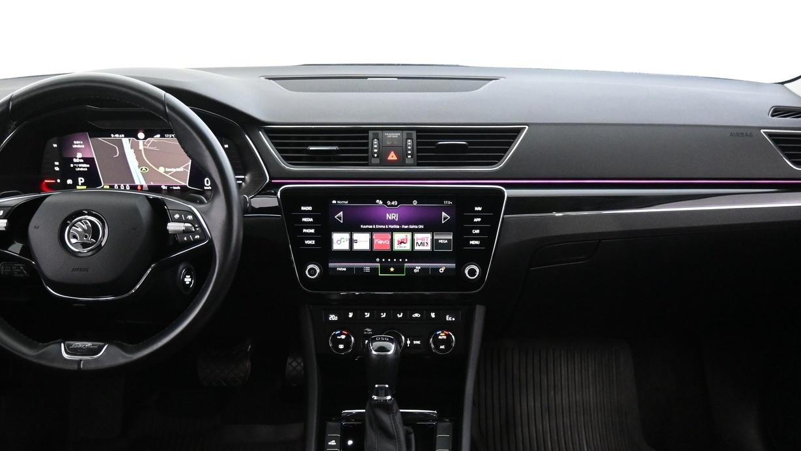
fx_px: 857
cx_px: 382
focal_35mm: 40
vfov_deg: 29.4
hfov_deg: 50.1
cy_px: 265
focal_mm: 19.5
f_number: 3.8
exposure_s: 1/30
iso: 4500
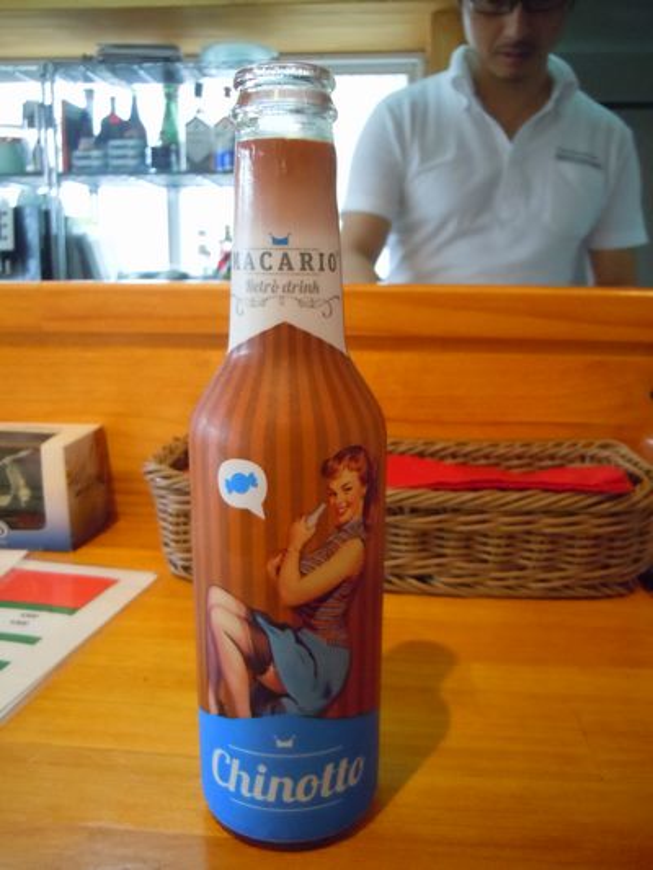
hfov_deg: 43.0
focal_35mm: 33
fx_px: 830
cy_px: 435
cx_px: 326
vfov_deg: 55.3
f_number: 4
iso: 800
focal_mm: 5.9
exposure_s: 1/100
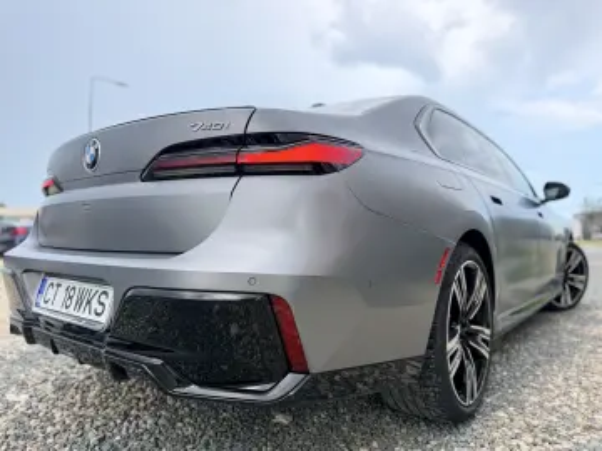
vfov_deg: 56.8
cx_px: 301
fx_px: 417
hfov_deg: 71.6
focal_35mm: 24
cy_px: 226
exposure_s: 1/643
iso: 100
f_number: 1.78
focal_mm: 6.76
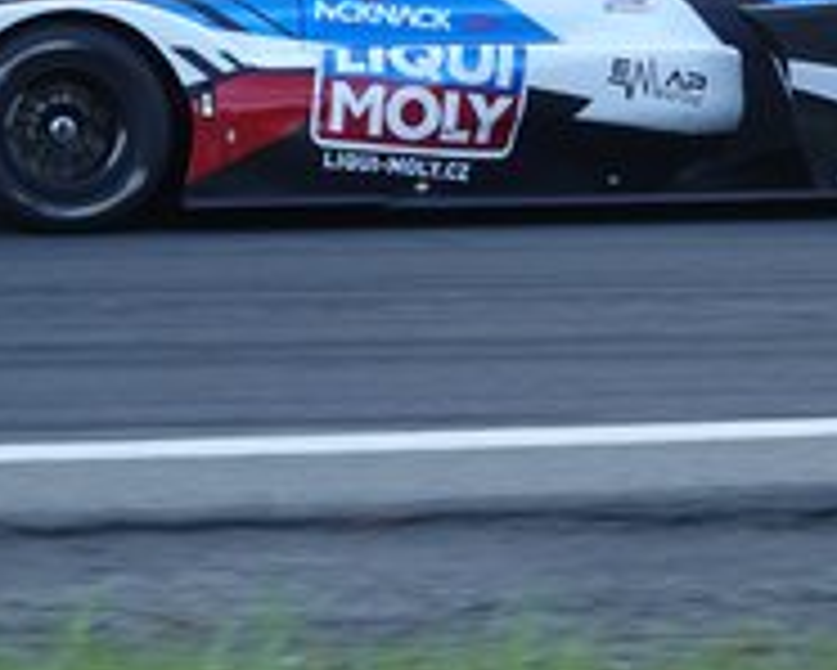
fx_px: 7609
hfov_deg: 6.3
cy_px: 139
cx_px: 454
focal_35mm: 307
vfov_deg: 5.0
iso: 500
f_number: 4
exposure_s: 1/800
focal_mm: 49.51
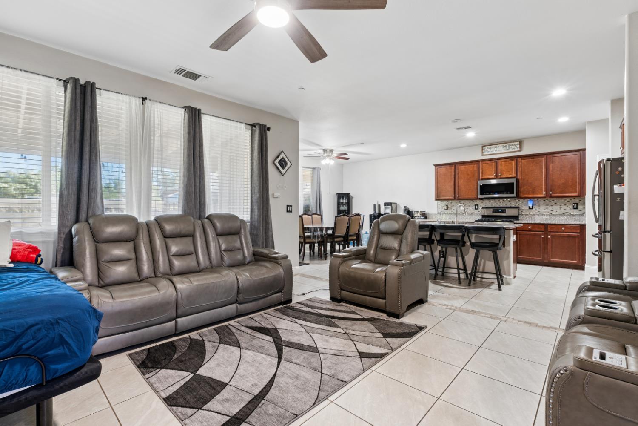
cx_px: 319
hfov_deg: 95.0
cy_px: 213
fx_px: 292
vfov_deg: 72.1
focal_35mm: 16
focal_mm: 11
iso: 100
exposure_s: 1/1.25
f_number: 7.1
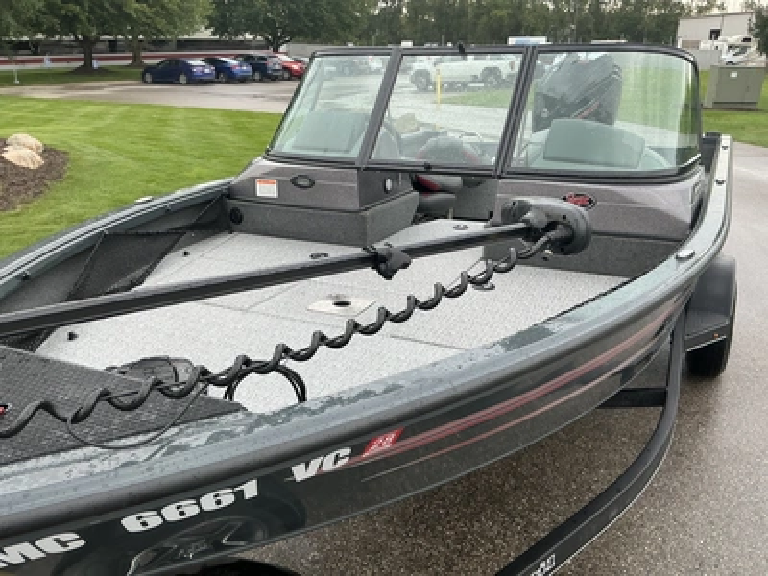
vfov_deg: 49.7
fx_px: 621
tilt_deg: -19.7
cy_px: 288
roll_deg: -0.6
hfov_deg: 63.4
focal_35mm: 28
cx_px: 384
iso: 25
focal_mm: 3
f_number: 1.8
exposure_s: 1/122
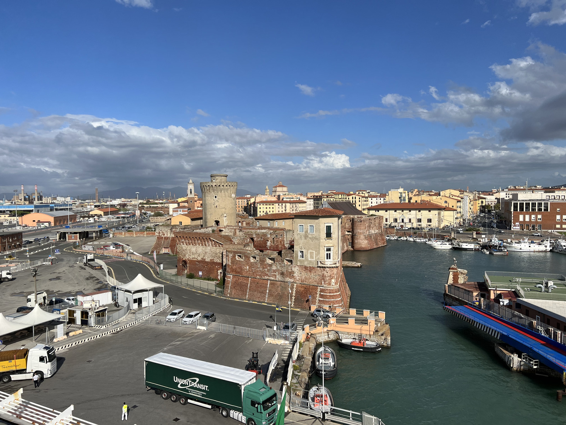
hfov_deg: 67.3
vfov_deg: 53.1
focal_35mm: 26
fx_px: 425
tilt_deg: -3.0
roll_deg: +0.8
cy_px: 212
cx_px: 283
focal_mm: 5.7
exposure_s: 1/8696
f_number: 1.5
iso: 50
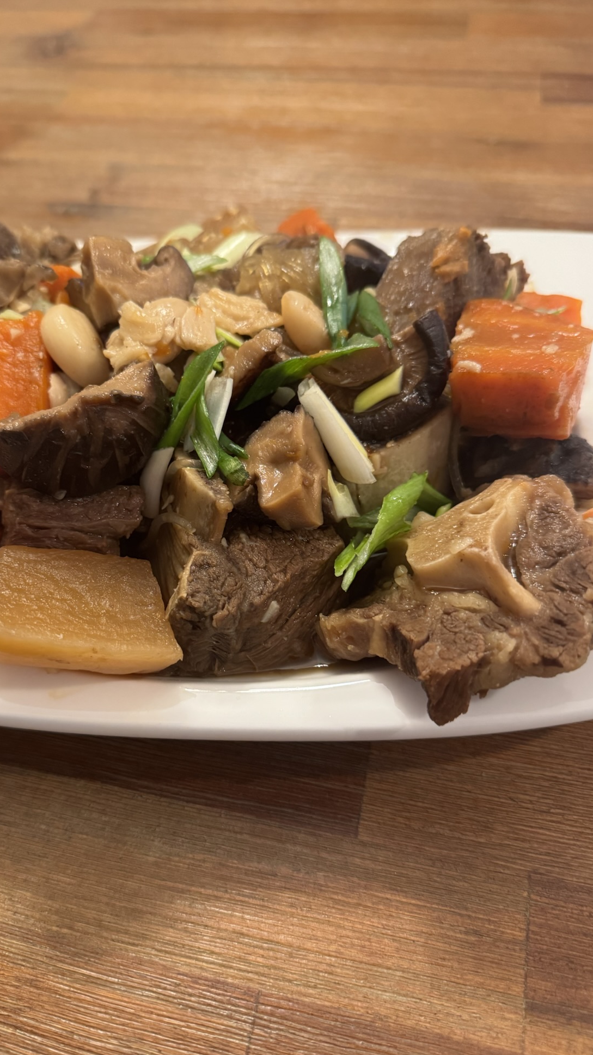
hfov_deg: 42.7
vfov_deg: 69.9
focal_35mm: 27
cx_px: 240
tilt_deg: -52.8
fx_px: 755
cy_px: 525
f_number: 1.78
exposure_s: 1/60
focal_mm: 6.76
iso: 500
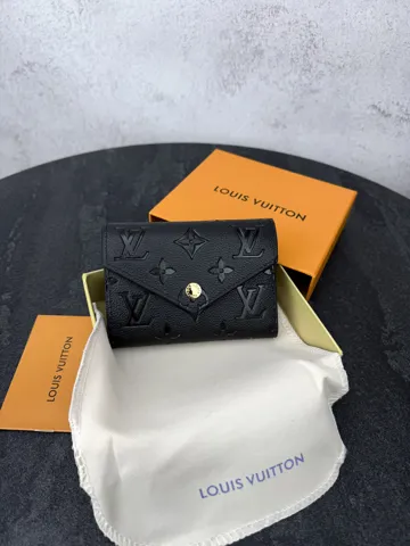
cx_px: 205
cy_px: 273
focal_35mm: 24
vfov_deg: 71.6
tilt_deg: -45.6
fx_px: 379
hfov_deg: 56.8
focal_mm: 6.76
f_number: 1.78
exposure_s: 1/715
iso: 80
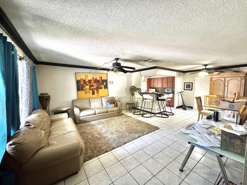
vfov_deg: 85.7
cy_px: 92
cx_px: 124
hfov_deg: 102.1
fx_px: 100
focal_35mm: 14
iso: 1250
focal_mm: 2.22
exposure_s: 1/40
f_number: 2.2
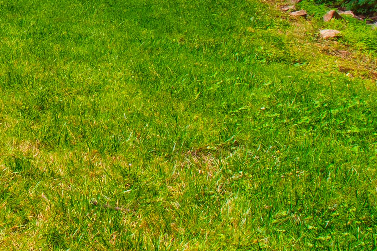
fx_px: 817
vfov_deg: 15.7
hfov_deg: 21.3
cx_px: -207
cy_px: -156
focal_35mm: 78
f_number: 8
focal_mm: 10
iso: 100
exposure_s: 1/20
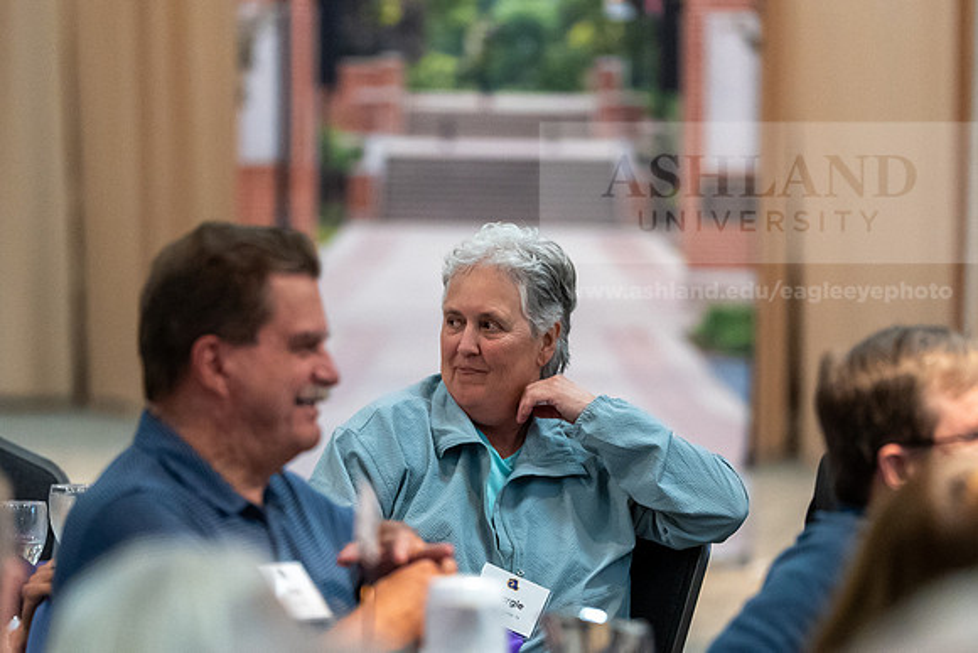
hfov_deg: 6.3
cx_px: 474
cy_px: 412
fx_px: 8883
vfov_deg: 4.2
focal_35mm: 327
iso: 5000
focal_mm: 200
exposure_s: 1/400
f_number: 2.8
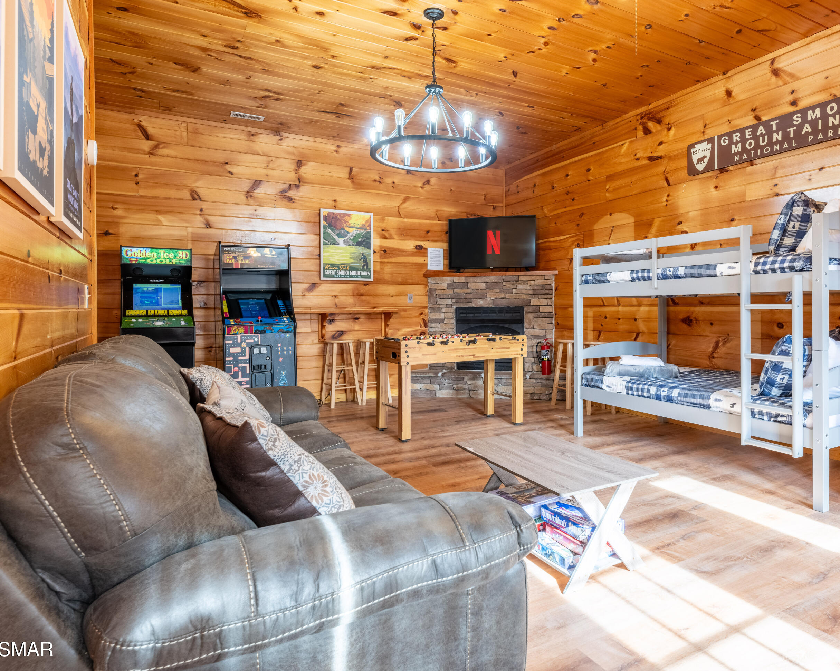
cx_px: 499
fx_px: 547
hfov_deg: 74.3
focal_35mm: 22
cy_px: 336
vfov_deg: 63.1
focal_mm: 19
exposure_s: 1/60
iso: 500
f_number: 9
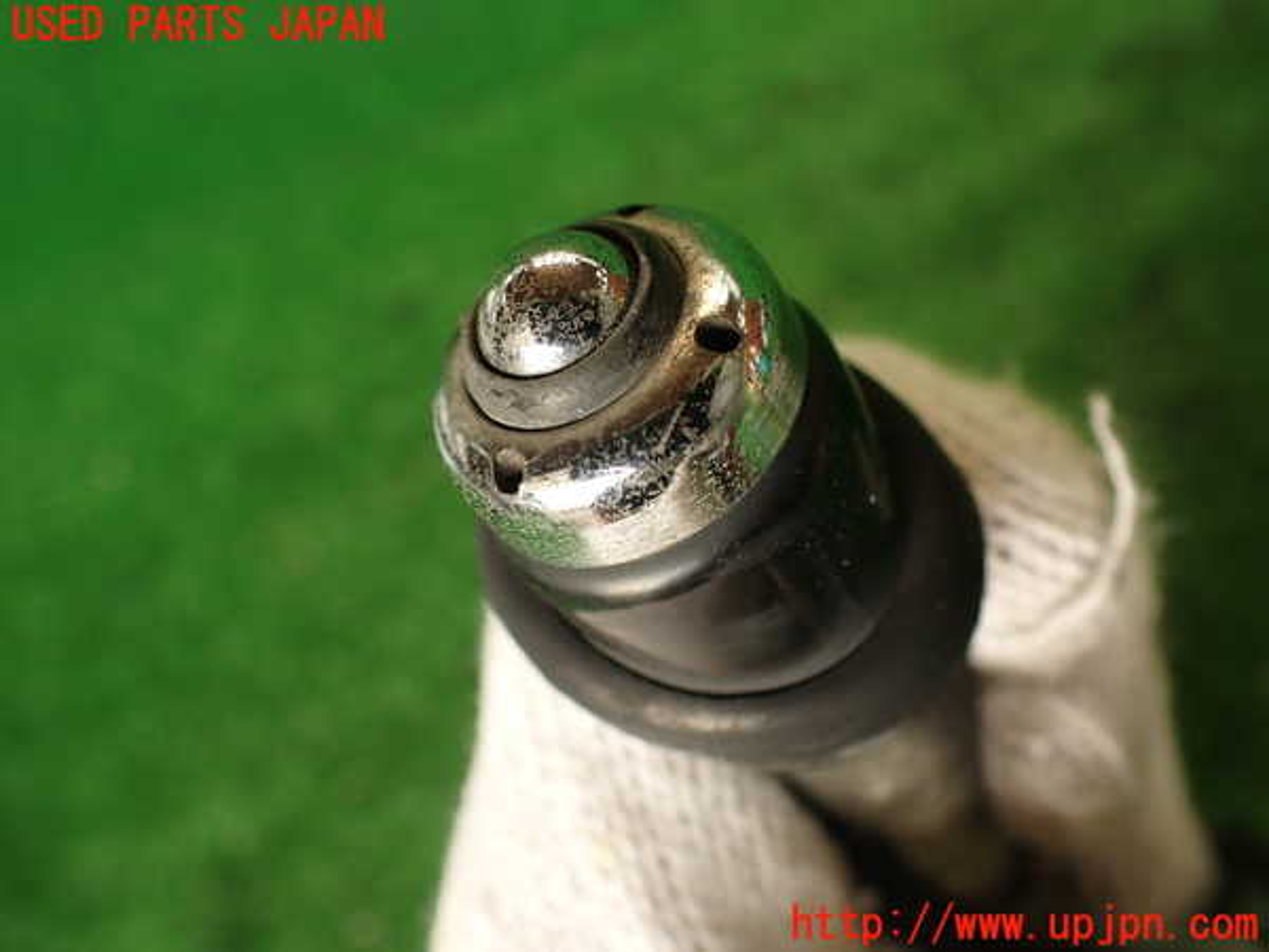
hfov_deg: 60.0
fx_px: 1100
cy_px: 476
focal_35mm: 30
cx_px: 634
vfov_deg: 46.8
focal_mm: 5.4
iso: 100
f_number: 2.3
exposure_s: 1/60
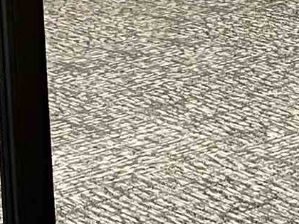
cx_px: 413
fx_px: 1641
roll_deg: +3.0
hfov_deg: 10.2
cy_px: -234
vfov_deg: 7.5
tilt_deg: -6.8
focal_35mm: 190
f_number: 1.6
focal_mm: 5.1
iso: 125
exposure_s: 1/60
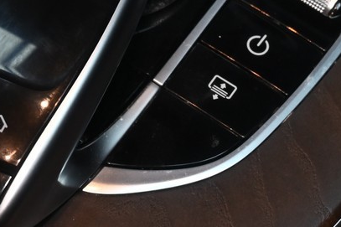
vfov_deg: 8.9
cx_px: 74
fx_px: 1458
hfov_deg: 13.3
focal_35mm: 154
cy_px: 25
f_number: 6.7
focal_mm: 38
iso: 560
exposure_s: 1/45
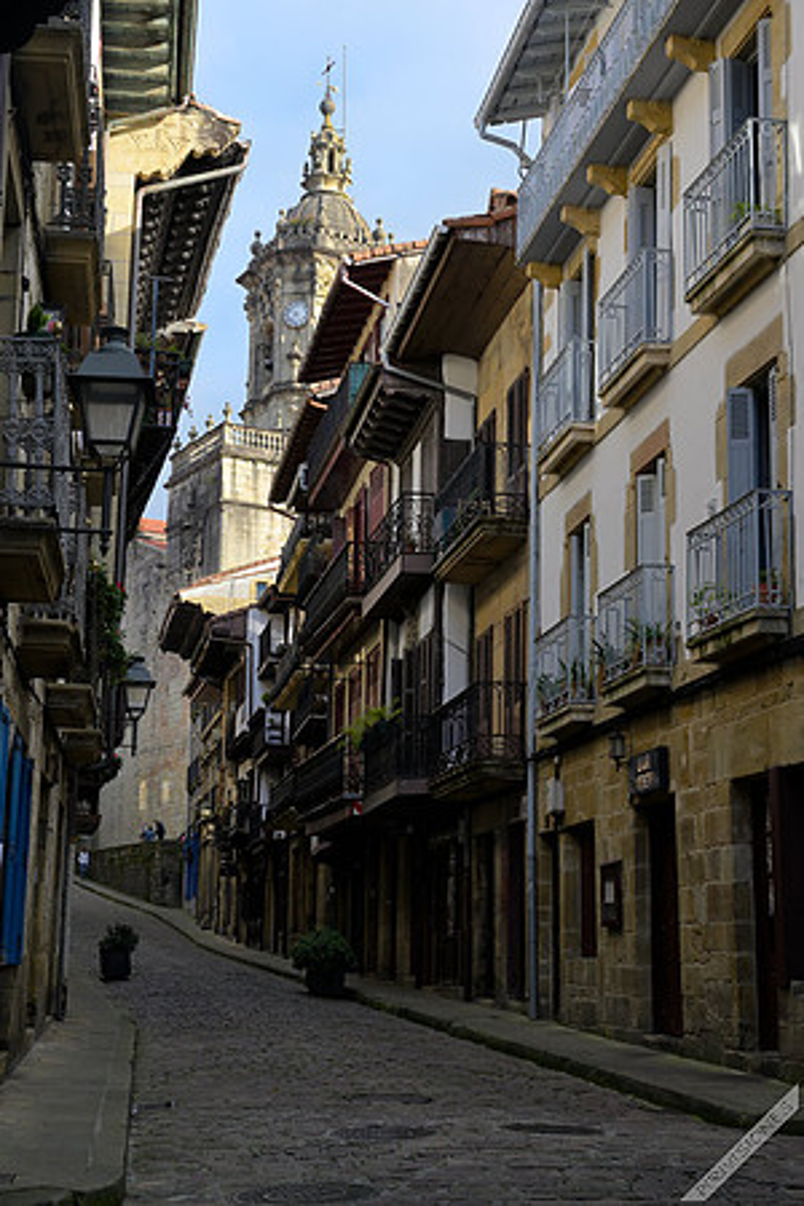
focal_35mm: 51
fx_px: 1708
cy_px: 603
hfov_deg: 26.5
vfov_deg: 38.9
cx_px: 402
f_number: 11
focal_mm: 51
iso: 200
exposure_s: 1/125
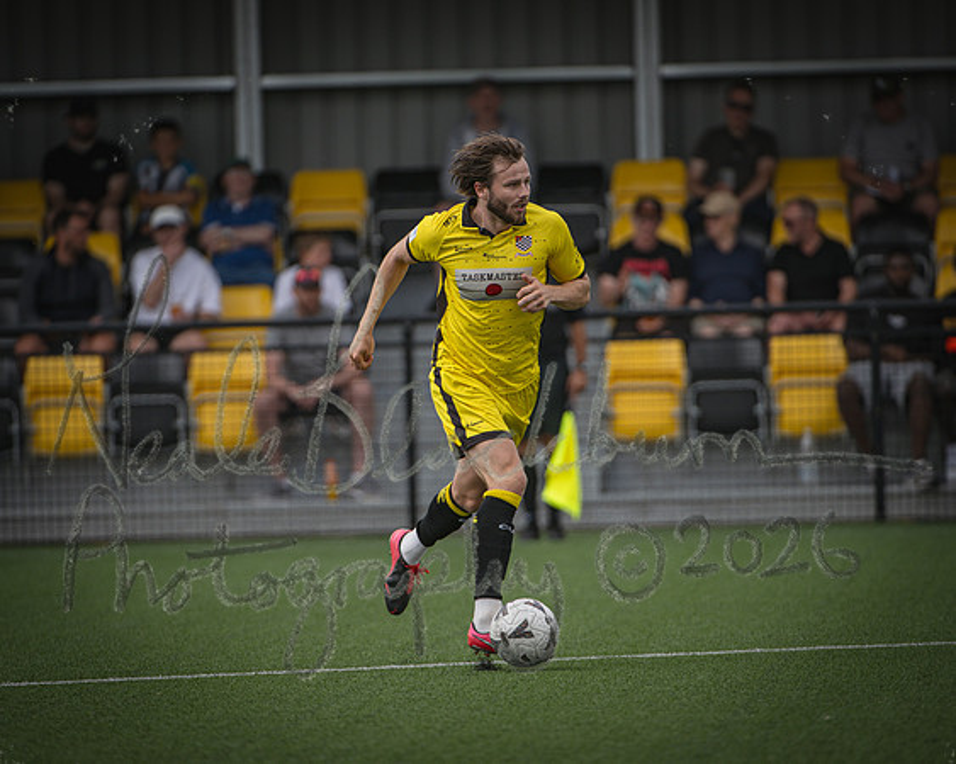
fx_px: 12748
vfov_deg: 3.4
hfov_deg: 4.3
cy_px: 382
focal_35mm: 451
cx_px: 478
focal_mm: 400
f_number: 4
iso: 400
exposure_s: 1/1600
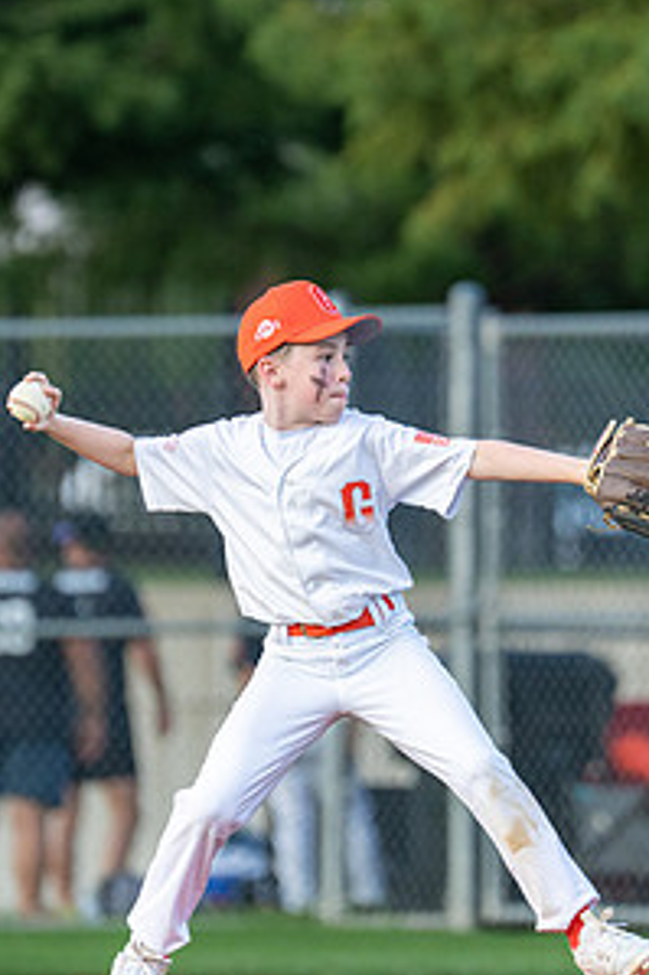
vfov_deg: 4.1
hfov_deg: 2.7
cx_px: 290
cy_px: 490
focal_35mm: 507
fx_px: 13725
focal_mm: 200
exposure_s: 1/2000
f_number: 2.8
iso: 800
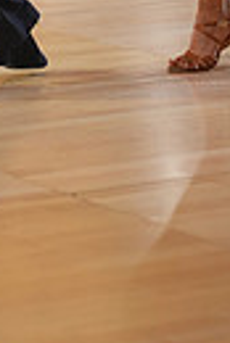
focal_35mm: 259
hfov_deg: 5.3
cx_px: 7
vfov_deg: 7.7
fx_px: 2475
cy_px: -288
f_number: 2
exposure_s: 1/500
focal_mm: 58
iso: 1250
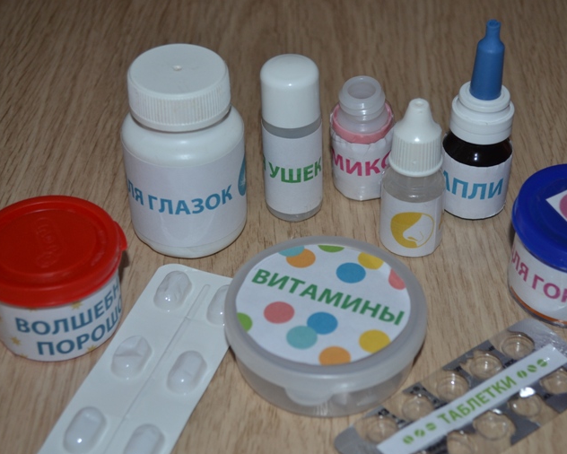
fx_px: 1091
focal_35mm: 65
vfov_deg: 23.5
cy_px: 229
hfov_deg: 29.1
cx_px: 313
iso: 450
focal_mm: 38
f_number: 5
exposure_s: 1/60
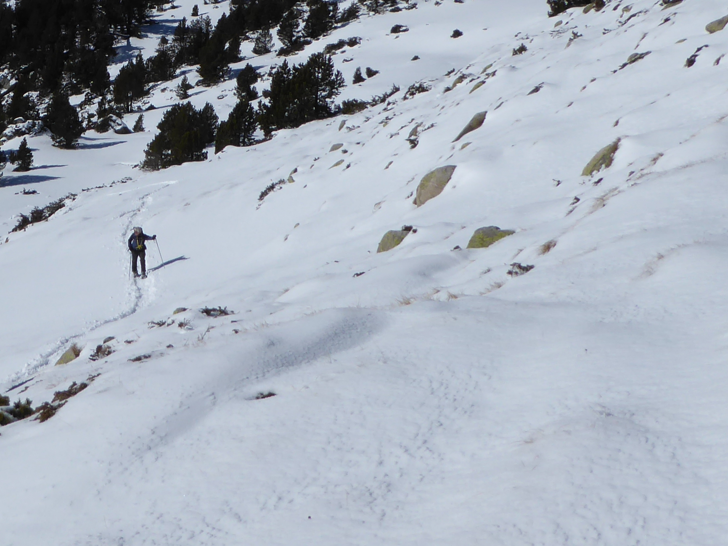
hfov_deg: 28.1
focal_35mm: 67
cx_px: 110
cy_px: 44
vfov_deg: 21.4
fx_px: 1409
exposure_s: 1/1600
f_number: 5
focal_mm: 5
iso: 80
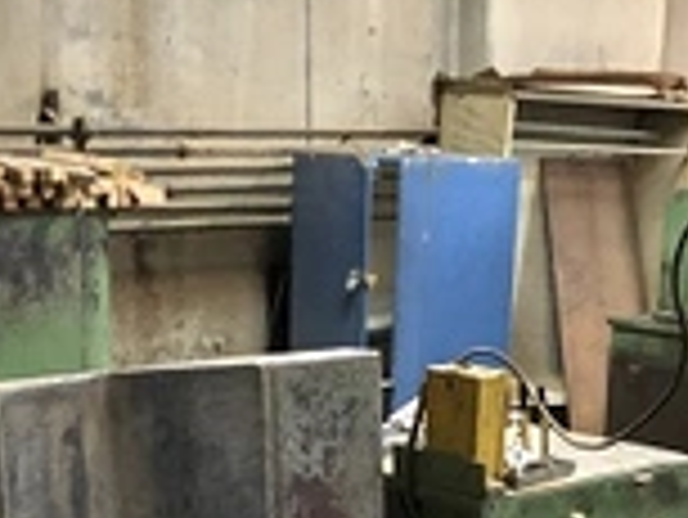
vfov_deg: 19.3
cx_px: 333
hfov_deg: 26.7
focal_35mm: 73
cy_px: 572
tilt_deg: -18.1
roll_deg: +0.4
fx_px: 1452
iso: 100
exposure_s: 1/4
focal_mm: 4
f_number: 1.8
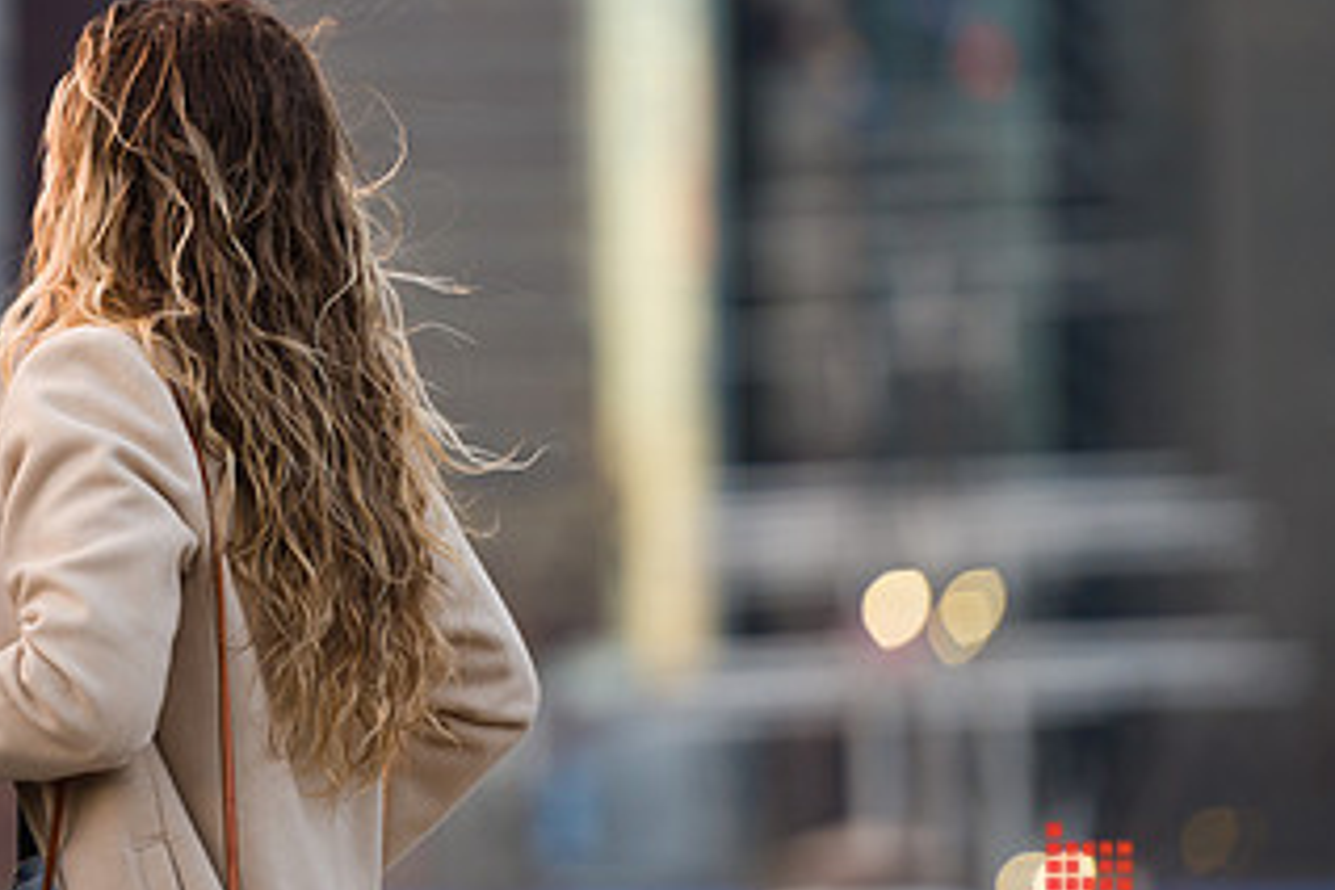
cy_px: 231
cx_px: 126
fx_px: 13534
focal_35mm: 365
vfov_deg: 3.8
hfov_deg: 5.6
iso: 200
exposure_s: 1/320
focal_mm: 200
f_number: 3.2
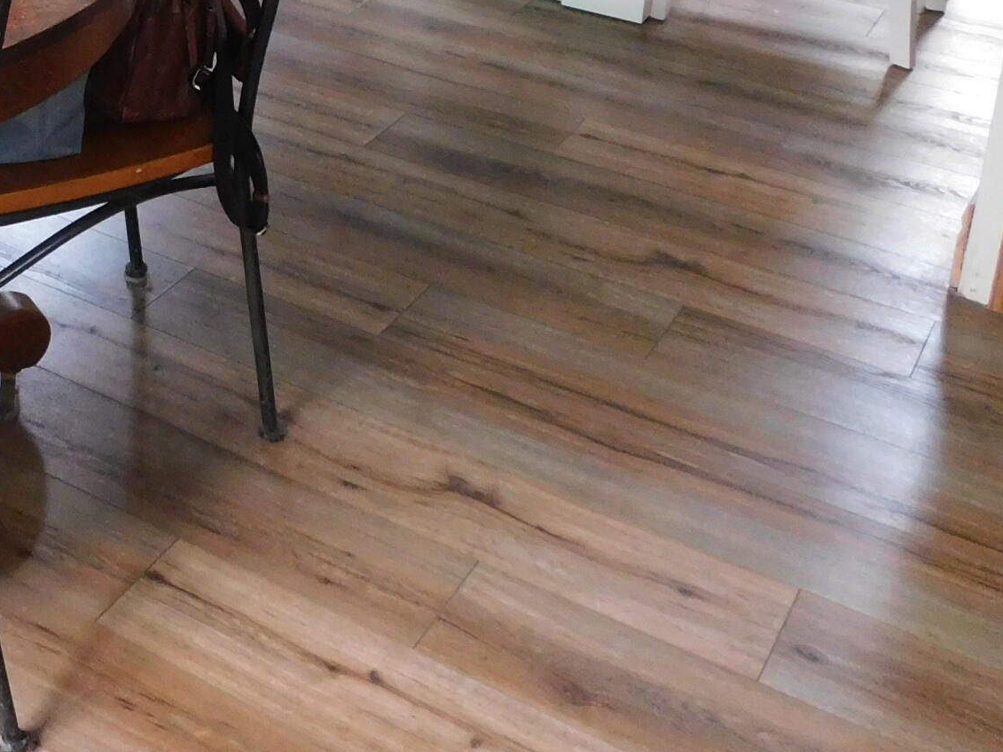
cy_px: -156
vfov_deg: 22.1
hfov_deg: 29.0
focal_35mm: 61
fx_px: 1767
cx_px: -70
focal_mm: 4
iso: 400
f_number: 3
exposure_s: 1/20
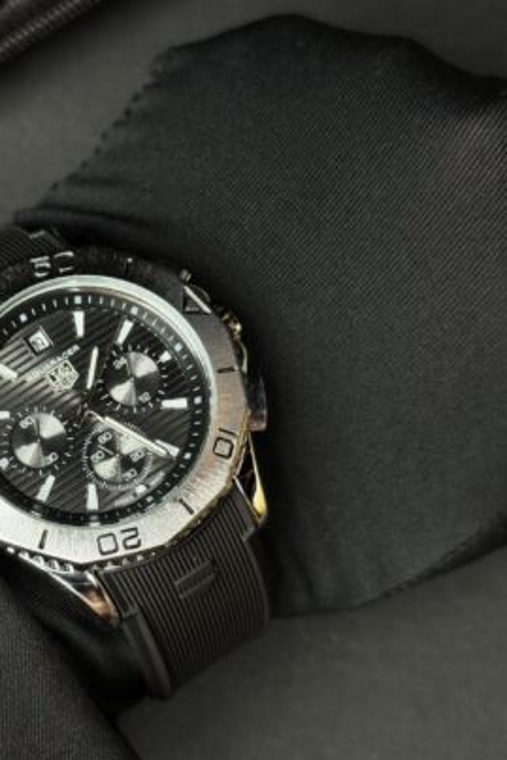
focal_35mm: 71
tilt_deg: -81.7
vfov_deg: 28.2
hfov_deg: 19.0
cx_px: 106
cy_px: 512
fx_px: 1498
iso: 64
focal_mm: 6.76
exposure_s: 1/189
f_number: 1.78
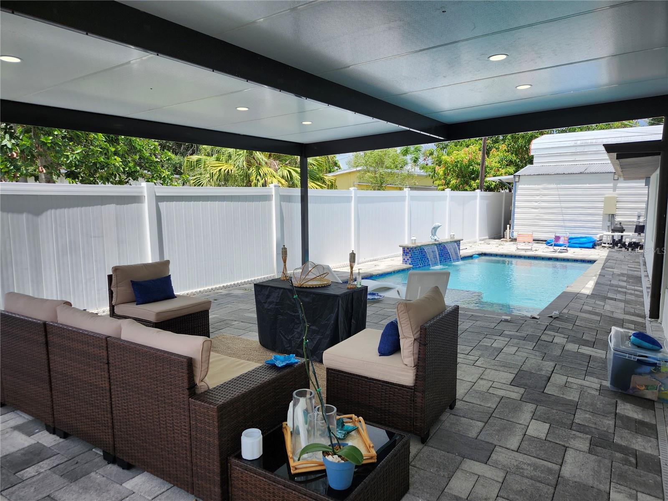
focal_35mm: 23
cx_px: 334
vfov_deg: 58.9
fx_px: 444
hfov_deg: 73.9
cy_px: 250
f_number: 1.8
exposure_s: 1/970
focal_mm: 5.54
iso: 25
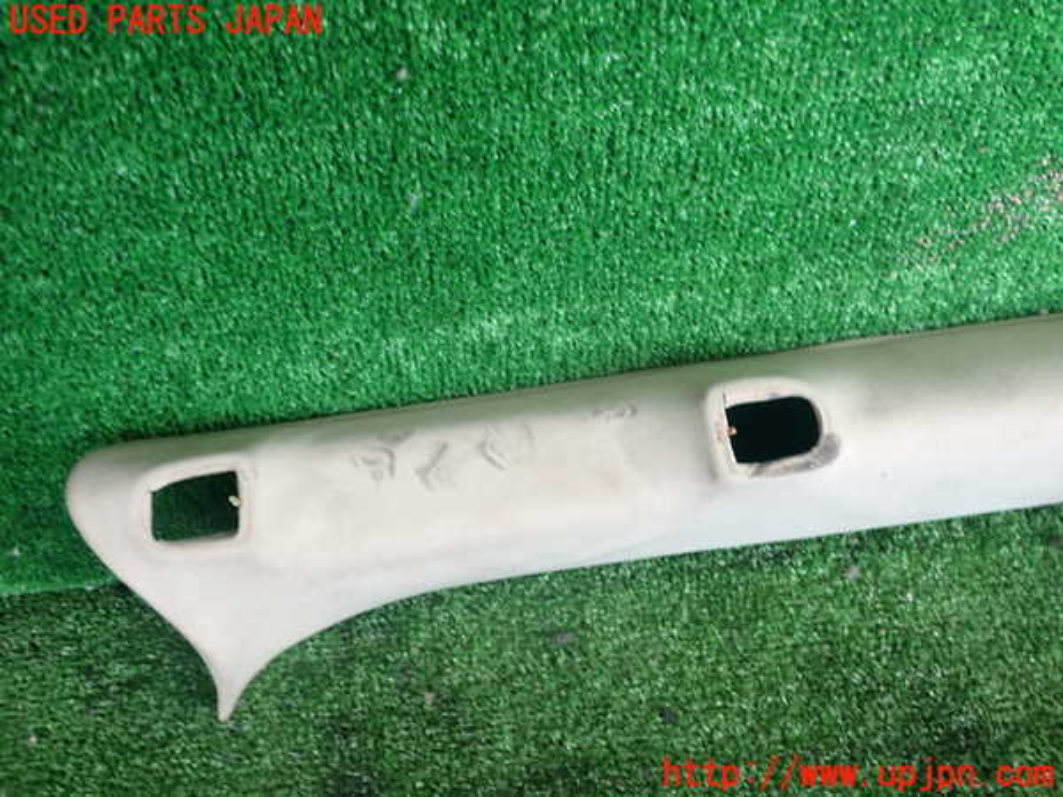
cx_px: 532
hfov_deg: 60.0
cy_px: 398
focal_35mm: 30
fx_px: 921
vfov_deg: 46.8
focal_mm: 5.4
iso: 200
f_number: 2.3
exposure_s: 1/60
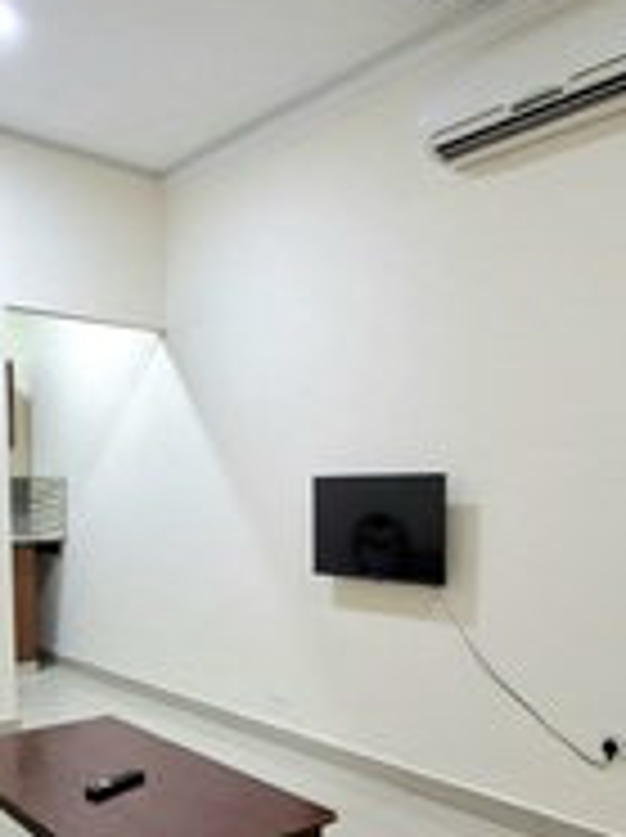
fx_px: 773
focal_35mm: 32
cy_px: 569
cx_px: 290
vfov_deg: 55.5
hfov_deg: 44.0
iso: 200
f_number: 2.2
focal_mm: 1.74
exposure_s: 1/25
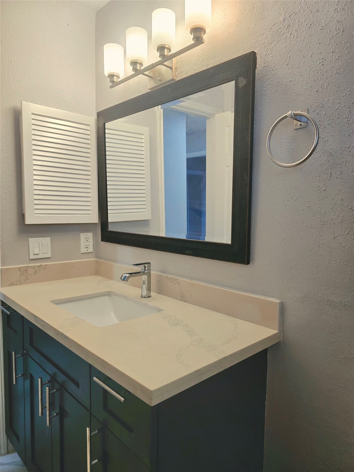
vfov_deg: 73.9
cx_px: 177
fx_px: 314
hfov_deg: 58.9
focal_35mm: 23
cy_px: 236
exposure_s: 1/120
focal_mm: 6.3
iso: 80
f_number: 1.7
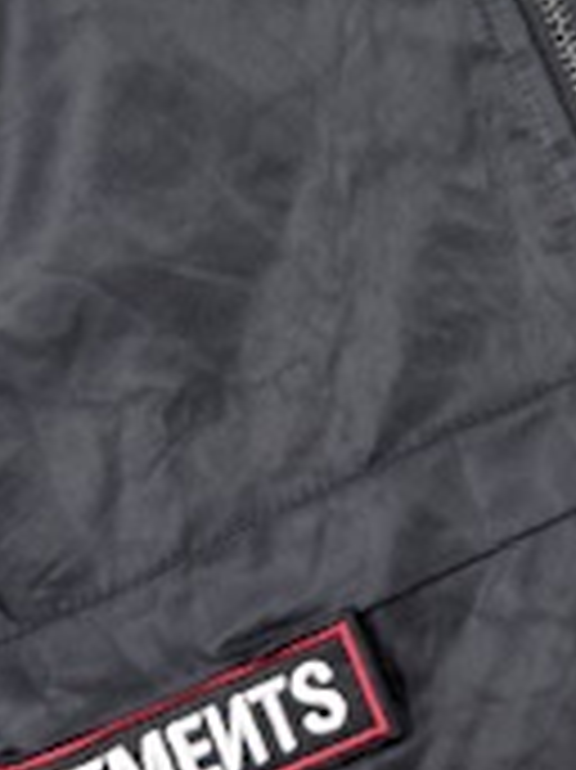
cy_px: -63
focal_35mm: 90
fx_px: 1999
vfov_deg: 20.8
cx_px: 544
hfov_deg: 16.1
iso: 125
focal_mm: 6.76
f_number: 1.78
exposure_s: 1/100
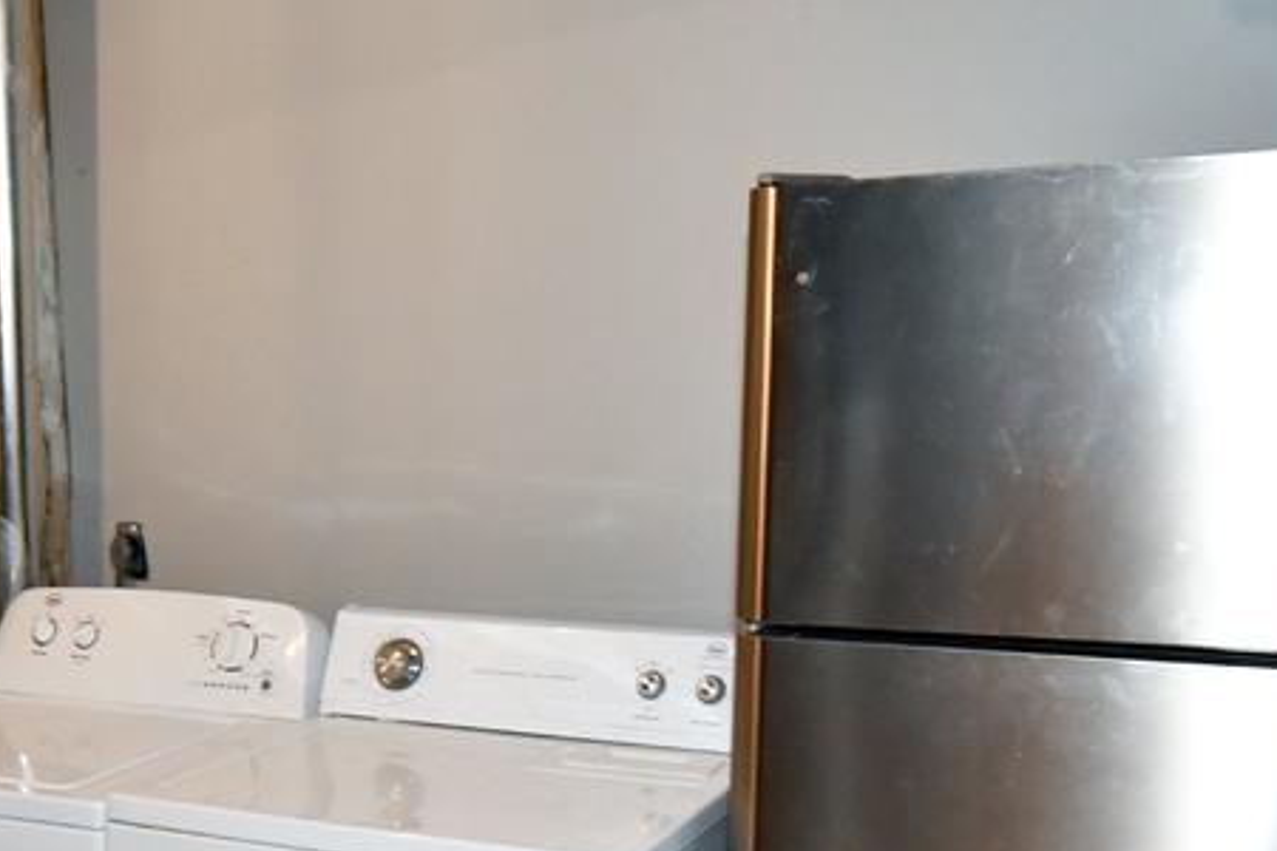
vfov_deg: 30.3
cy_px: 852
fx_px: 1454
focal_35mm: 41
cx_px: 454
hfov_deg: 46.8
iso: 1600
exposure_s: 1/60
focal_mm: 12
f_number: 4
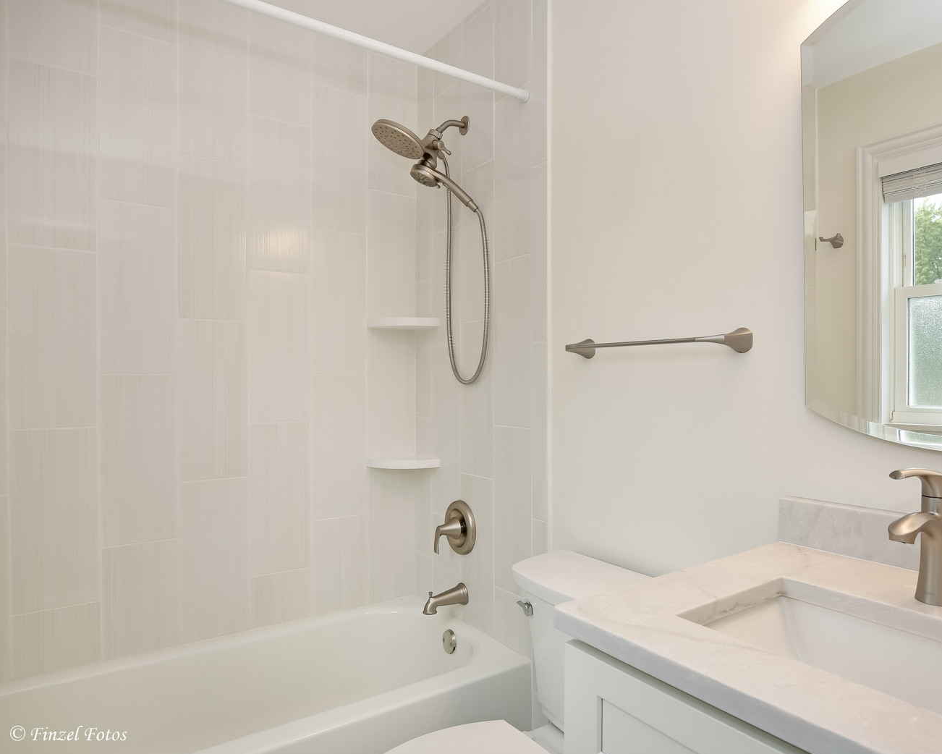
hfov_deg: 77.0
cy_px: 373
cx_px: 548
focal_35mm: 21
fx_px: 586
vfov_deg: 65.5
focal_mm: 18
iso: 400
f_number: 8
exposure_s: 1/50
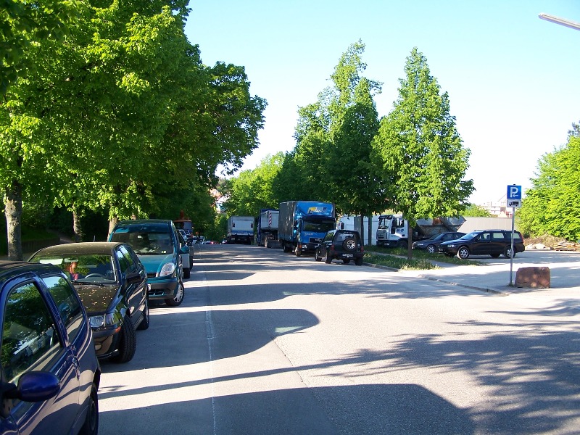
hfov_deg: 46.8
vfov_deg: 36.0
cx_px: 290
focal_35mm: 40
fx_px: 670
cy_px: 218
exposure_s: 1/250
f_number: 2.8
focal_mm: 6.7
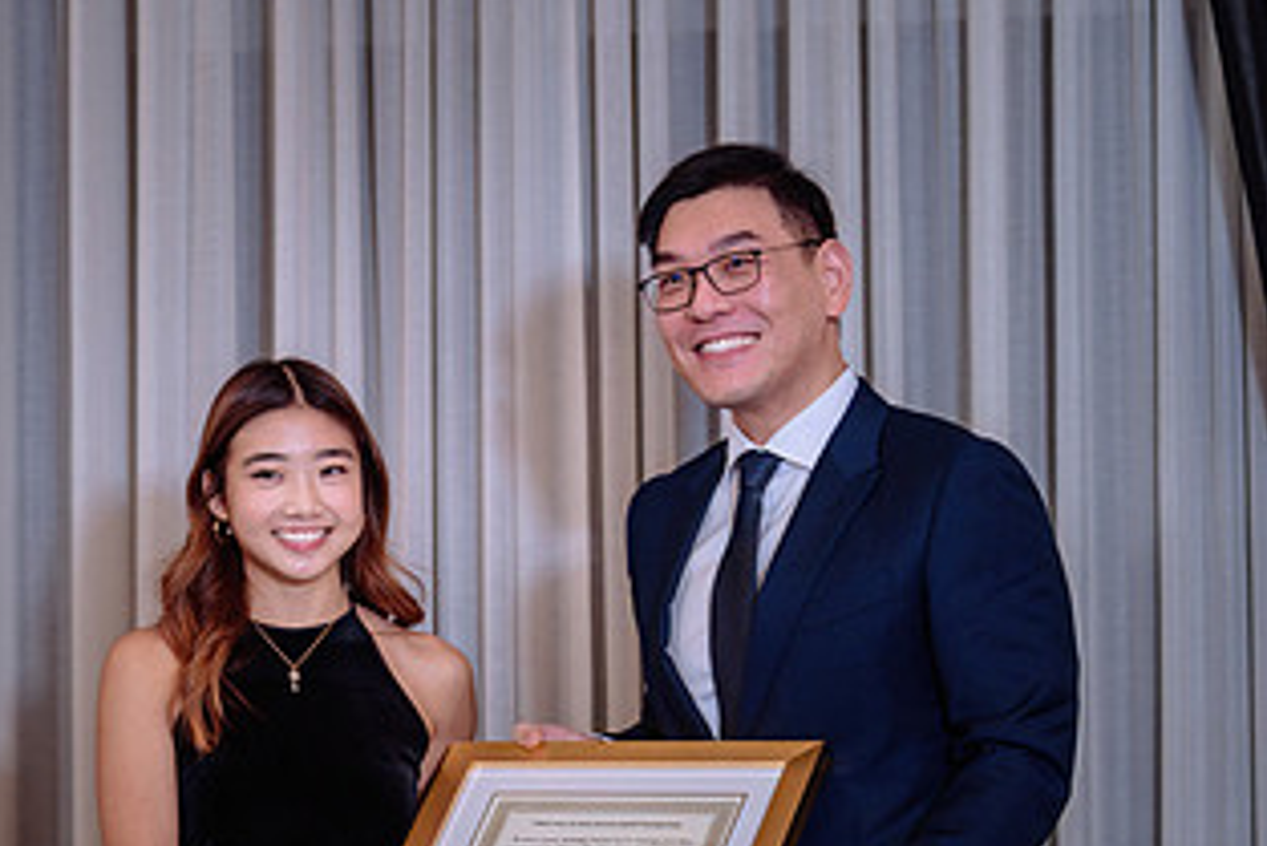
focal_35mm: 169
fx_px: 5950
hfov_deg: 12.1
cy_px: 594
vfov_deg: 8.1
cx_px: 168
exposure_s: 1/160
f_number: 2.8
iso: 1000
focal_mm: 86
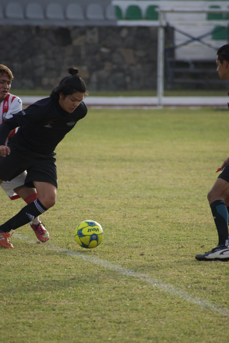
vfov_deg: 4.6
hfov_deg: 3.1
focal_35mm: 450
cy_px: 172
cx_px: 114
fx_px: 4293
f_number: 5.6
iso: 400
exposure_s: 1/1000
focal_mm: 300
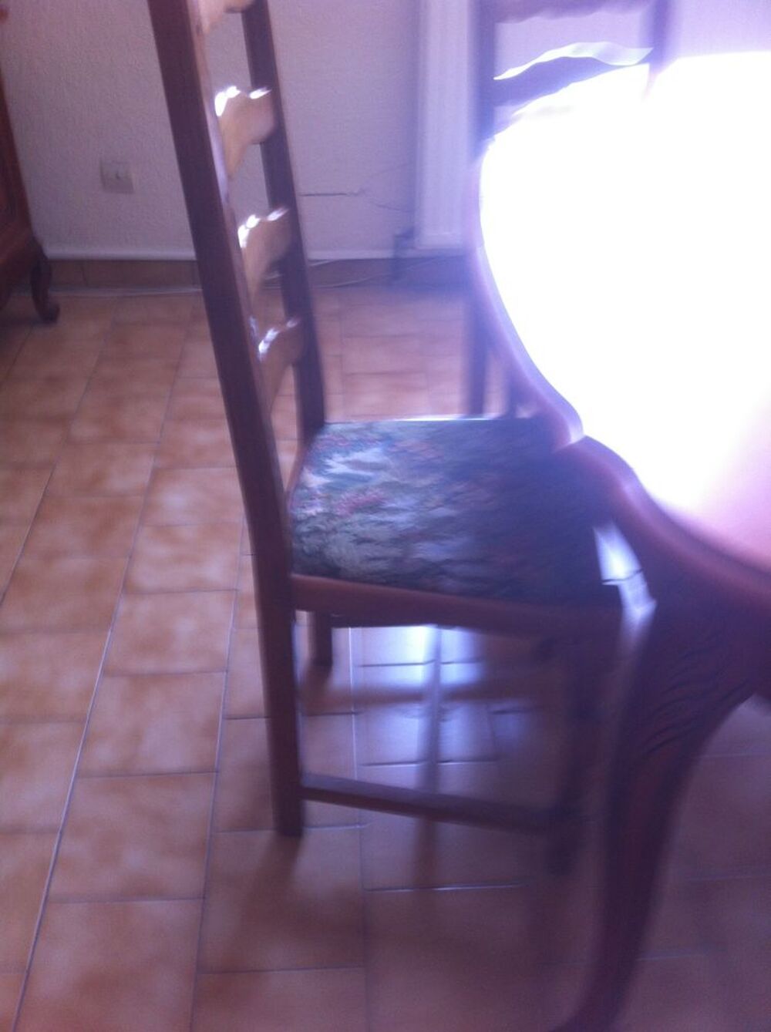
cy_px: 516
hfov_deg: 40.6
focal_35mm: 35
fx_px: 1042
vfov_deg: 52.7
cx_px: 386
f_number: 2.8
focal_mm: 3.85
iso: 80
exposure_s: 1/24
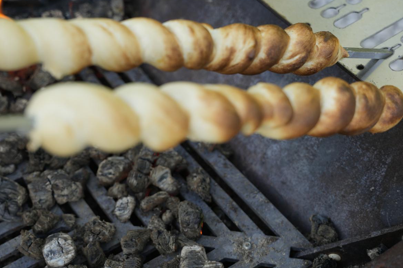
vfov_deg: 19.5
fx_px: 780
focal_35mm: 70
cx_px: 215
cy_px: 106
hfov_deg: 29.0
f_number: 3.2
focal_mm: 42.4
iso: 100
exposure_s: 1/200
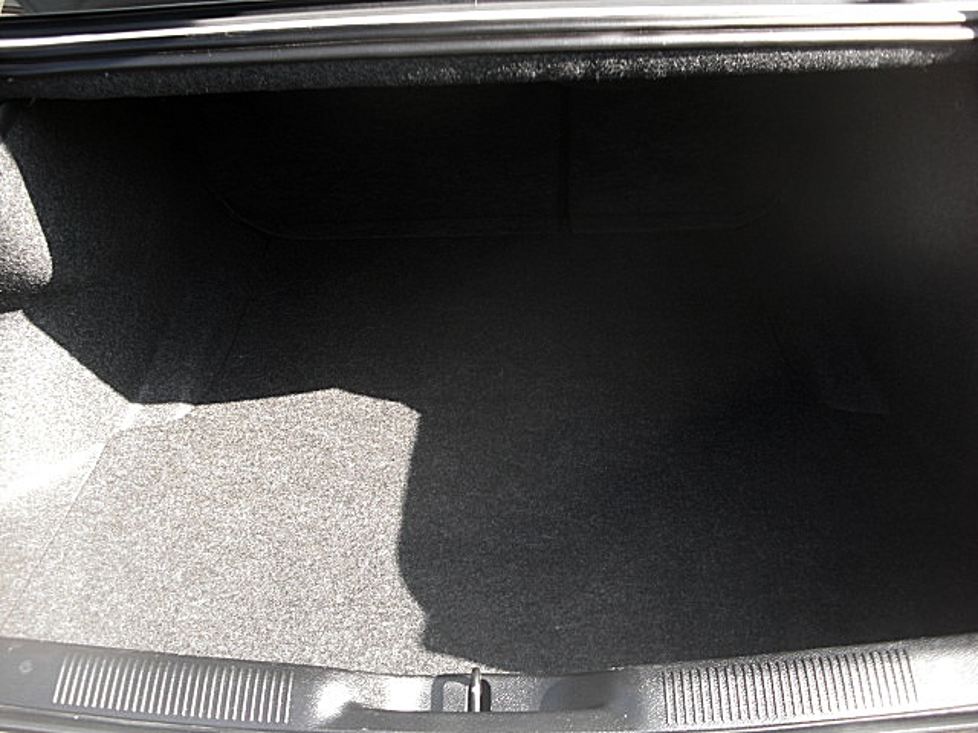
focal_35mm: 36
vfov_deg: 39.7
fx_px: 1017
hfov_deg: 51.4
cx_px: 489
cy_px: 366
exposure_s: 1/60
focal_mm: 6.3
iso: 50
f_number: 2.8
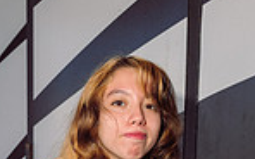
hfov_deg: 14.3
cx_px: 129
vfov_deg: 8.3
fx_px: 1013
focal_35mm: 146
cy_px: 365
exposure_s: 1/250
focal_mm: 47
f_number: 7.1
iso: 200
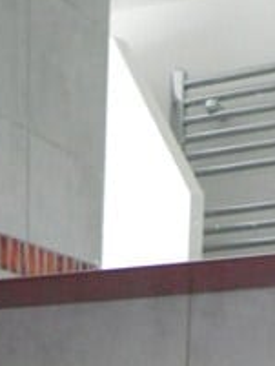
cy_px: 690
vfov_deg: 15.4
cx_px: 31
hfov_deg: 13.7
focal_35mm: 107
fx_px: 1132
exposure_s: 1/60
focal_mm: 4.9
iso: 400
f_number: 2.6
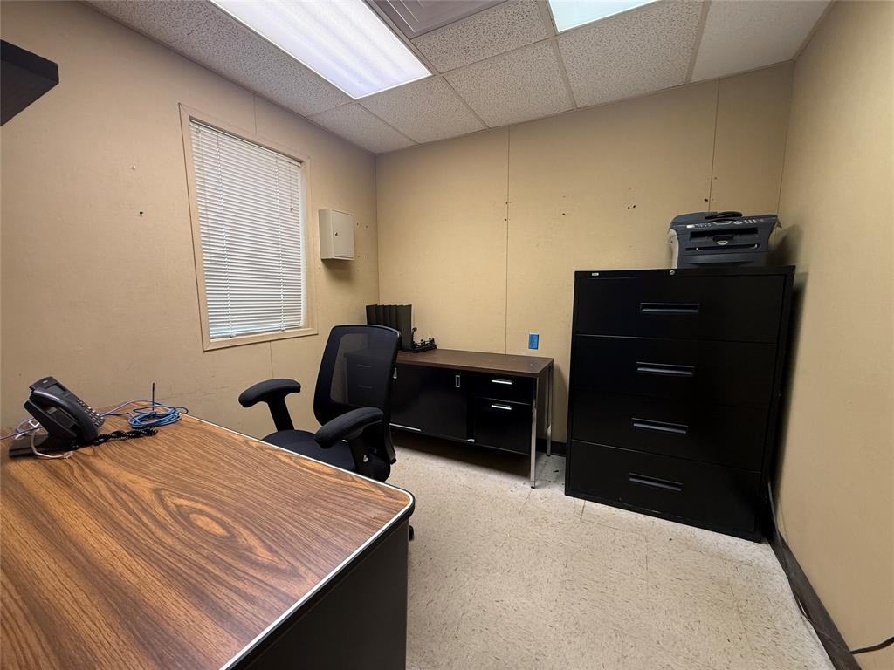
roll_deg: -0.2
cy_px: 335
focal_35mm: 14
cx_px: 447
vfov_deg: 85.7
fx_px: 362
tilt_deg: -6.6
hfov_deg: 102.1
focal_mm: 2.22
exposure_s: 1/120
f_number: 2.2
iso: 320
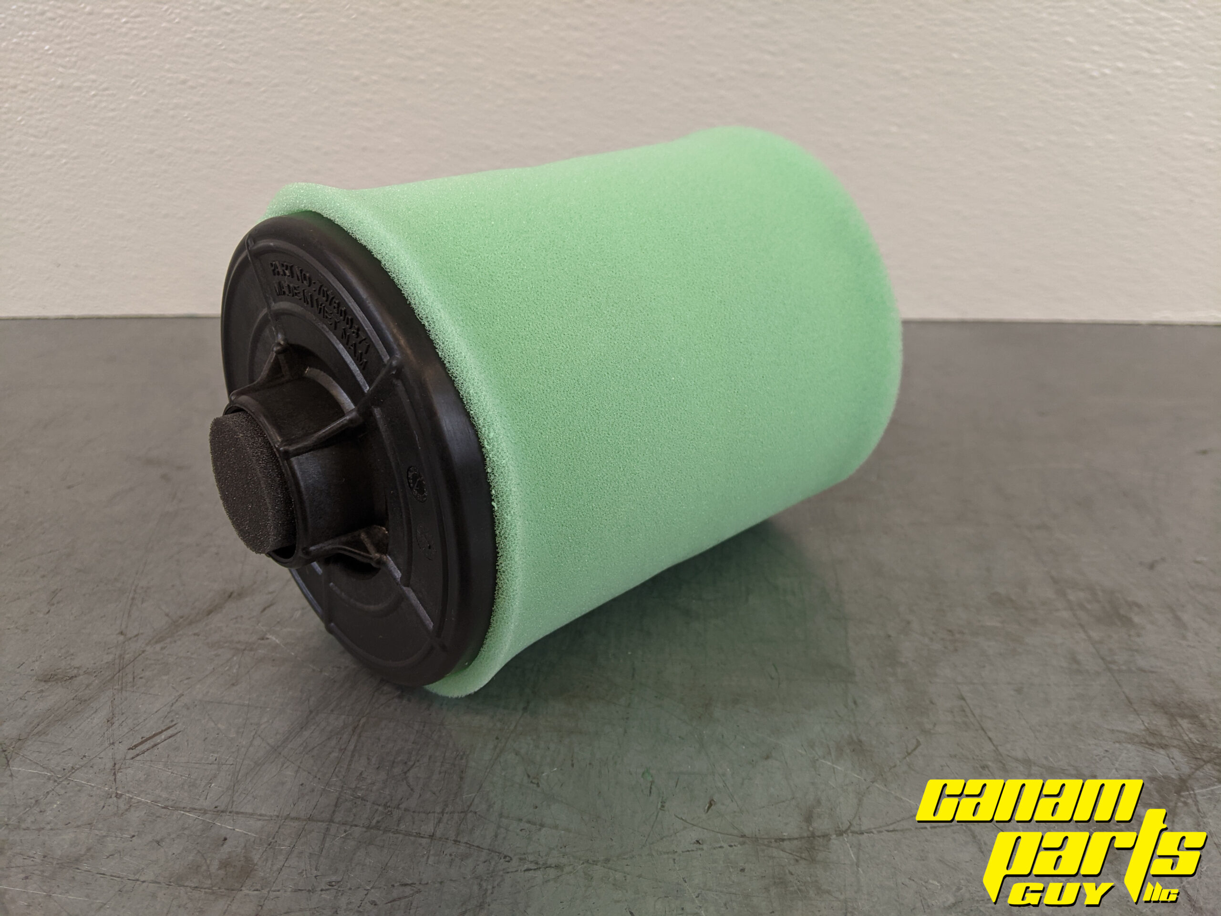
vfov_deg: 51.4
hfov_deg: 65.3
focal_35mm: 27
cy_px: 458
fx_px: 952
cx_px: 610
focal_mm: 4.44
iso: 136
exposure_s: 1/120
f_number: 1.8
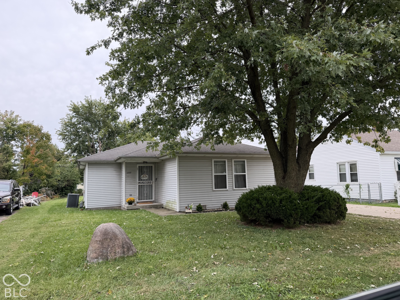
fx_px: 277
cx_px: 200
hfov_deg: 71.6
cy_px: 150
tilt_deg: +6.2
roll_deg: -1.1
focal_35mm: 24
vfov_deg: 56.8
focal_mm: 6.76
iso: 100
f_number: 1.78
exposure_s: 1/1106
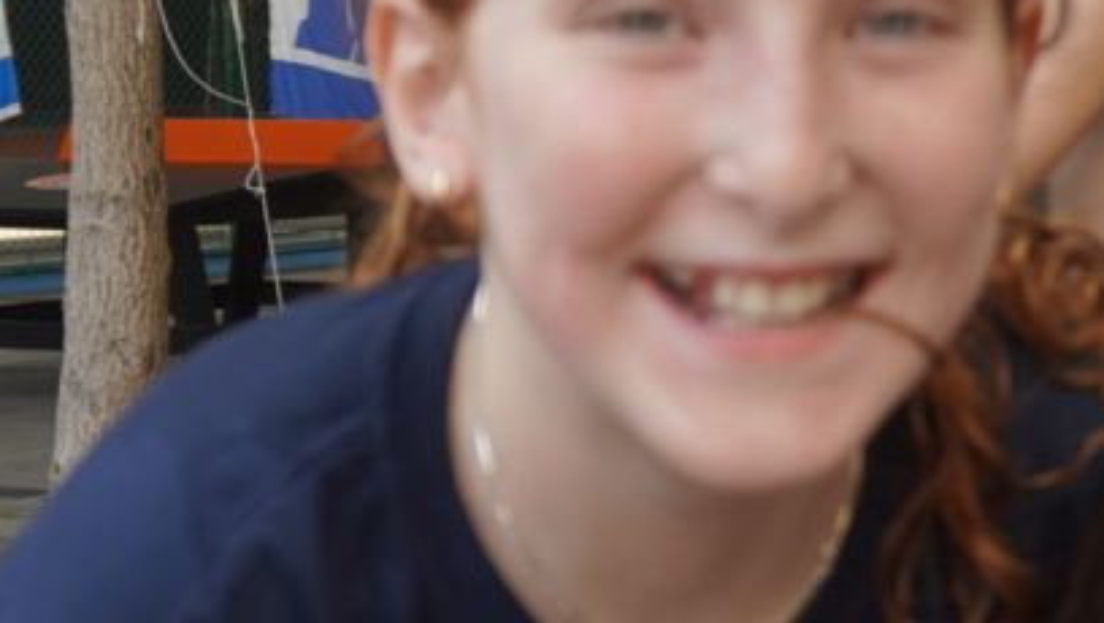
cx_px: 969
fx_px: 4190
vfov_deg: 8.5
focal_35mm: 143
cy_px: 525
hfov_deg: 14.9
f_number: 4
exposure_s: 1/160
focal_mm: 23
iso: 160
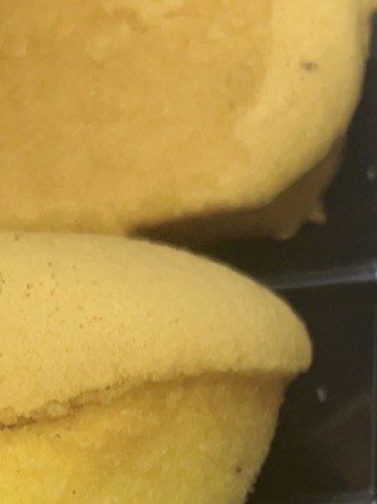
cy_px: 519
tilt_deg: -61.3
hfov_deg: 7.7
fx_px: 2789
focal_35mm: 192
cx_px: 95
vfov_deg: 10.2
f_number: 1.6
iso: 250
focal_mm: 5.1
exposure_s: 1/50
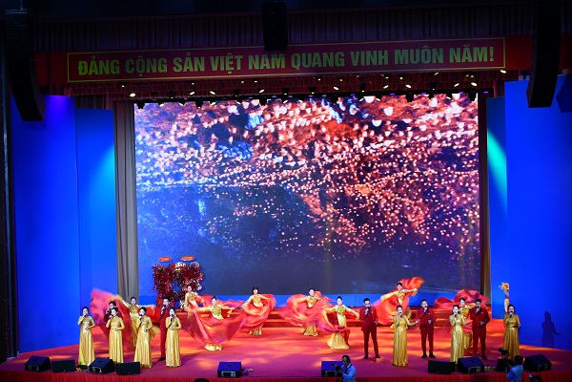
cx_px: 286
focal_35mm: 51
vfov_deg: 26.5
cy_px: 191
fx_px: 810
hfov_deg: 38.9
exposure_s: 1/25
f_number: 10
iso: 400
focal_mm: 34
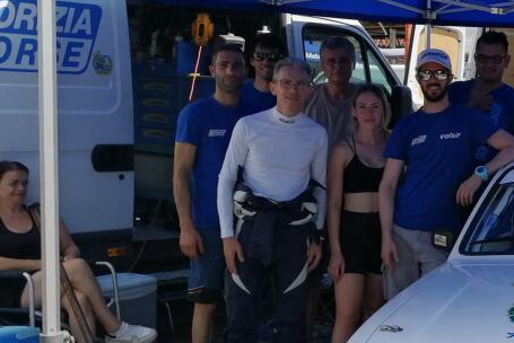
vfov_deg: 18.4
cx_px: 589
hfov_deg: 25.1
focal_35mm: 74
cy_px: 182
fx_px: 1057
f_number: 1.8
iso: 50
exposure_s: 1/2242
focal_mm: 3.95
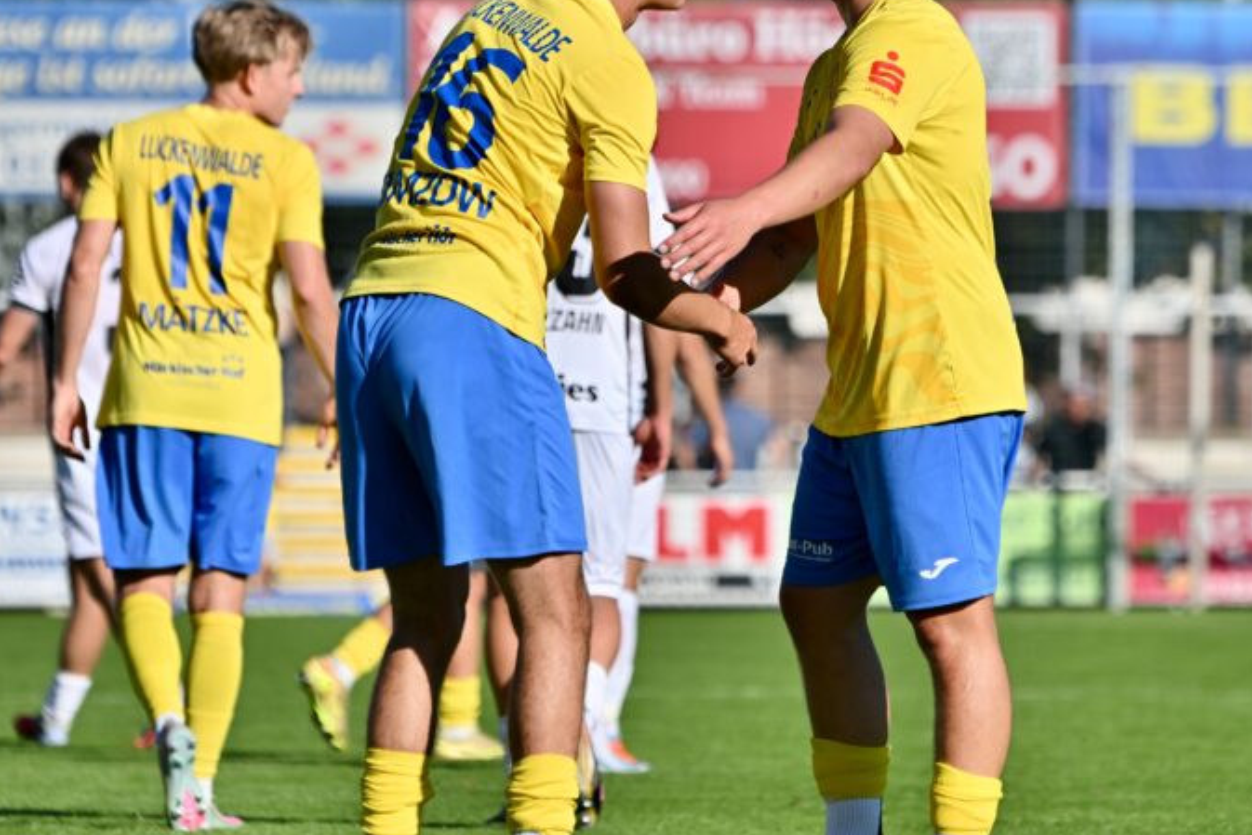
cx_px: 726
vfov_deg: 3.2
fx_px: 14818
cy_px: 341
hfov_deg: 4.8
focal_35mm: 426
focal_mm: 280
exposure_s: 1/1600
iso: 160
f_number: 5.6
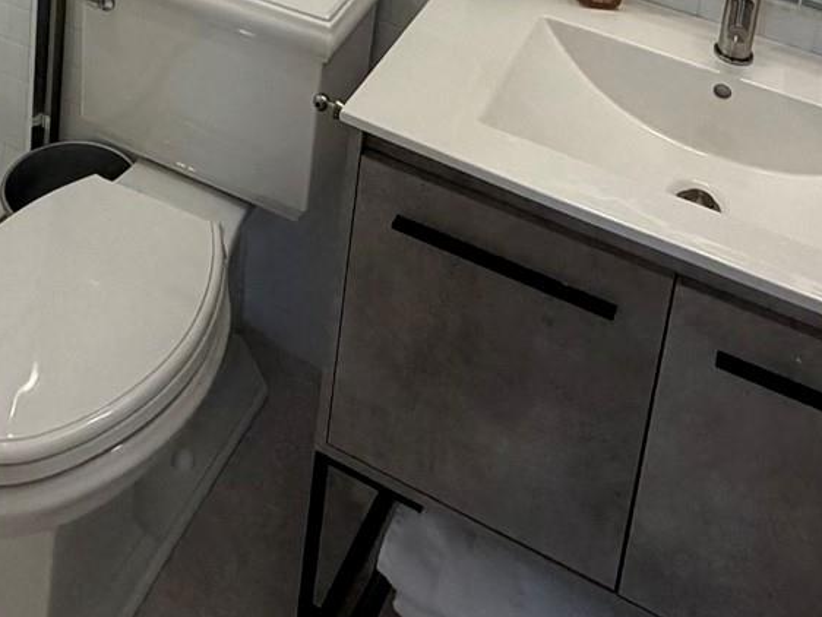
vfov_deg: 22.1
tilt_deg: -13.6
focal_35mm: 51
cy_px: -376
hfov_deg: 37.3
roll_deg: -5.6
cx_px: 333
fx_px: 1212
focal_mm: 2.22
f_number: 2.2
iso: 200
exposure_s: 1/120
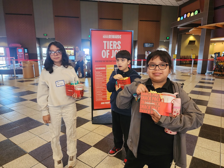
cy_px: 84
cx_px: 112
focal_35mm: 23
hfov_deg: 73.9
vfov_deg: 58.9
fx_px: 149
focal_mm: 6.4
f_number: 1.8
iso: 640
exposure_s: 1/40
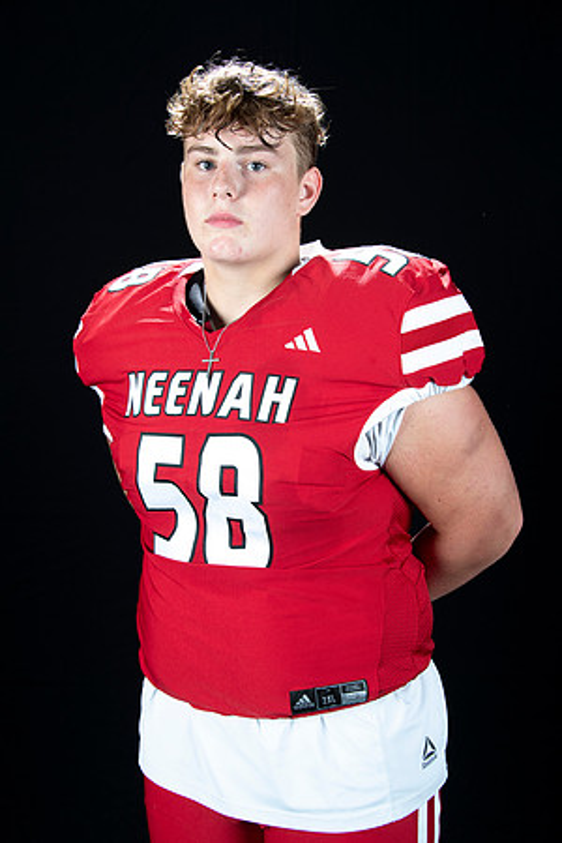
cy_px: 422
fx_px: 1218
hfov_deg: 26.0
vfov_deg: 38.2
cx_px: 281
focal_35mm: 52
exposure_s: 1/160
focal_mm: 52
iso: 320
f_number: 9
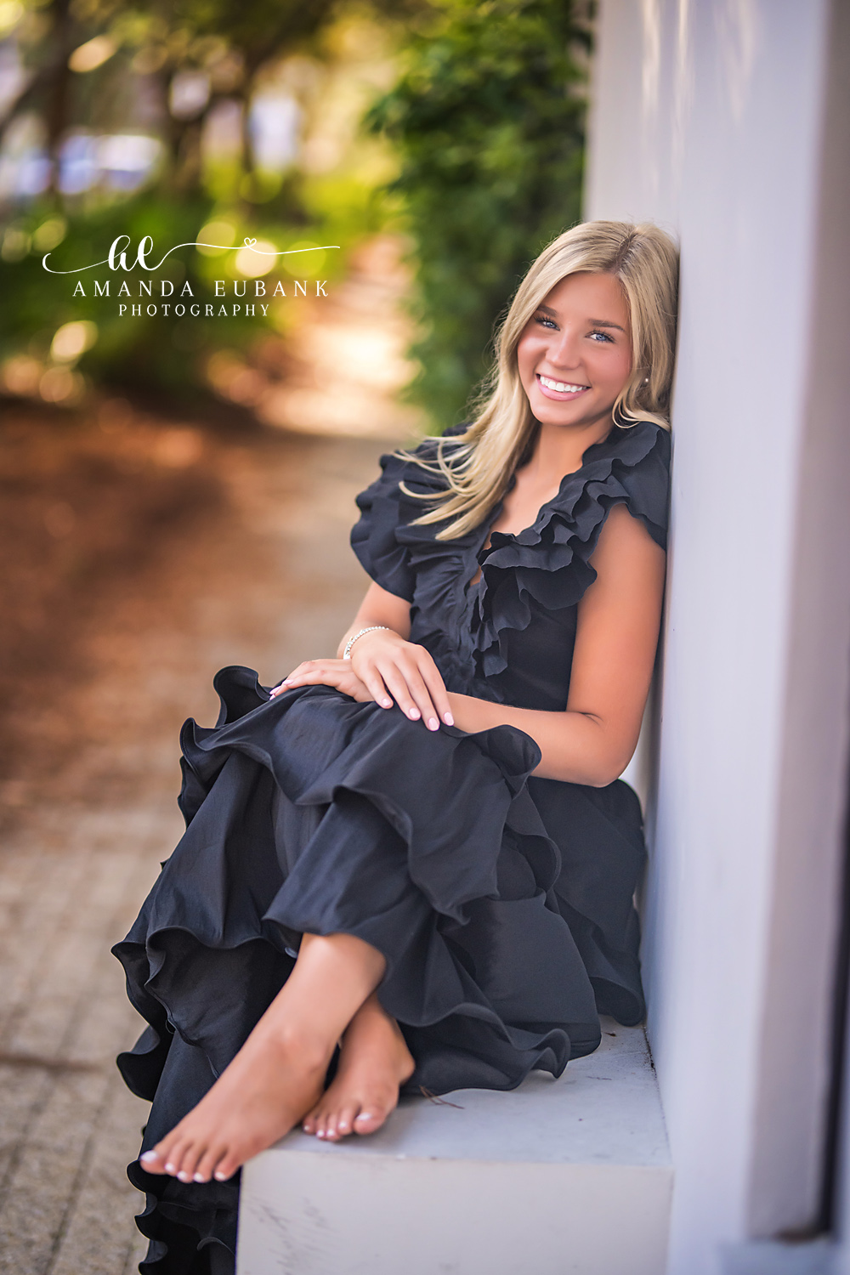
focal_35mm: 85
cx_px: 425
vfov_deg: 23.9
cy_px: 638
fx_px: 3010
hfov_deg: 16.1
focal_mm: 85
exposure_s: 1/3200
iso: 800
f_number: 1.4
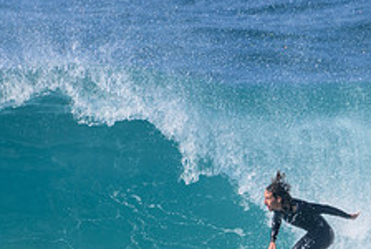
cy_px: 288
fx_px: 20008
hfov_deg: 1.1
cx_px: 330
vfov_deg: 0.7
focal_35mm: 1939
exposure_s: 1/2000
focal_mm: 500
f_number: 5.6
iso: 280
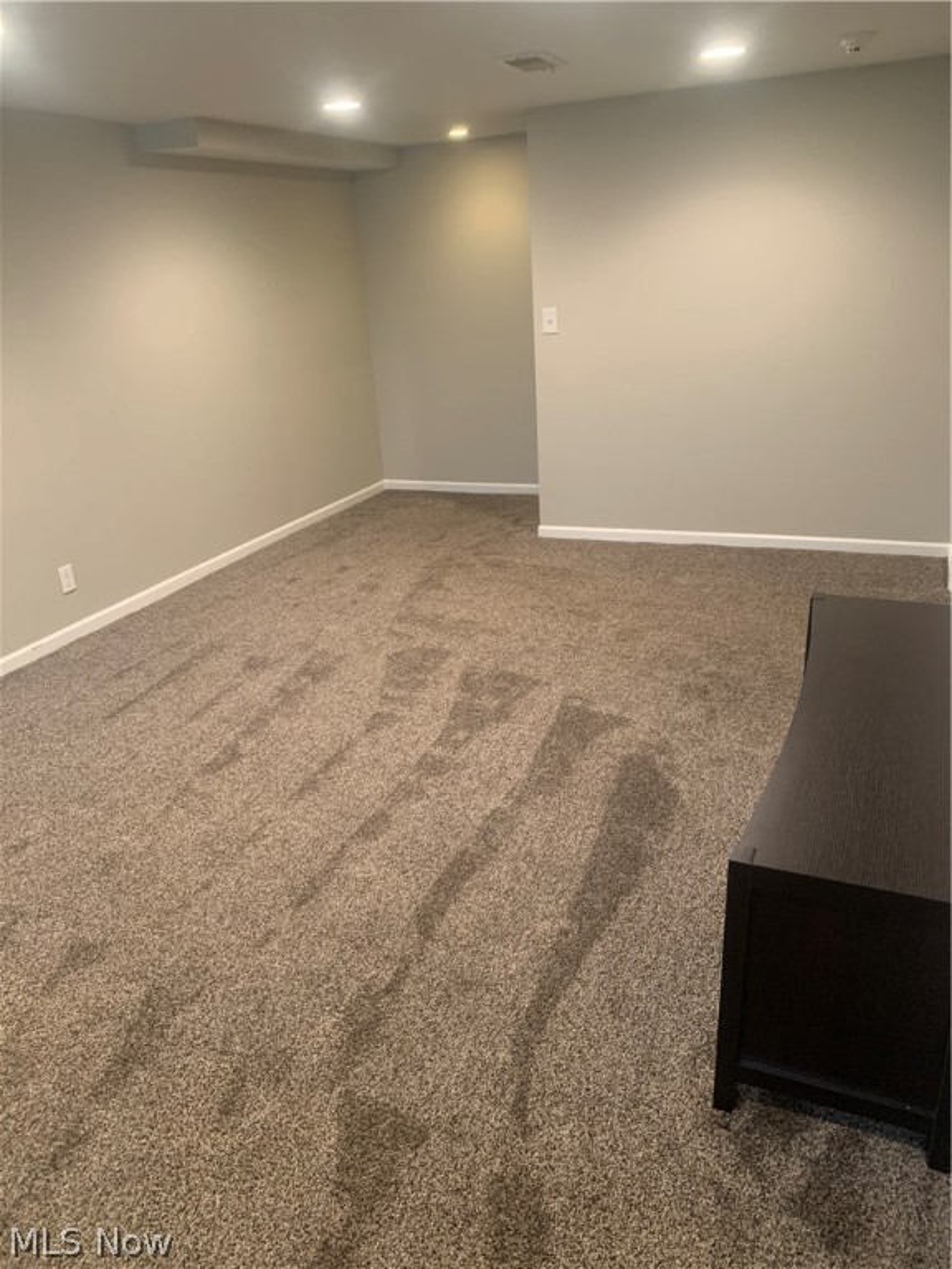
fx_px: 953
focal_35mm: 26
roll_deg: +3.4
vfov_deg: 67.3
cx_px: 476
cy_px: 634
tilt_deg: -20.7
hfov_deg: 53.1
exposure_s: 1/60
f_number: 1.8
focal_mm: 4.25
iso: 320
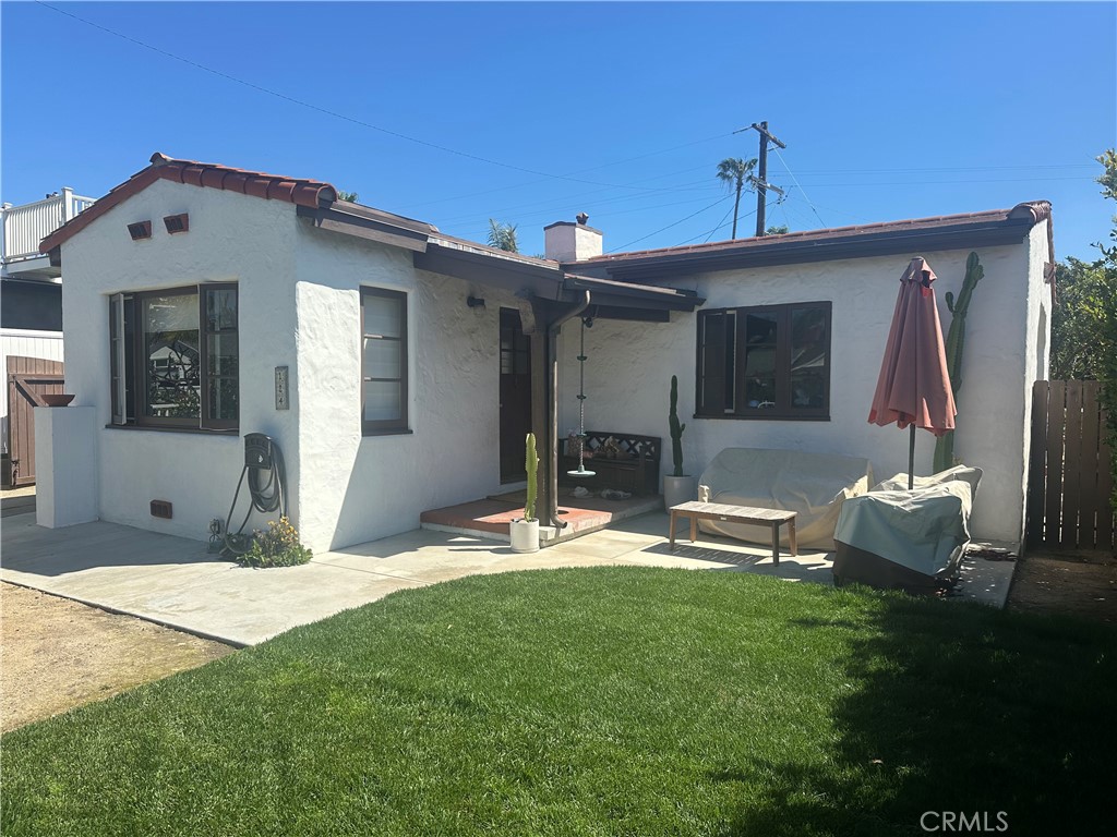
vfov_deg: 56.8
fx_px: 774
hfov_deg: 71.6
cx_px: 558
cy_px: 418
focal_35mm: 24
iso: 80
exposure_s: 1/3861
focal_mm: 6.86
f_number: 1.78
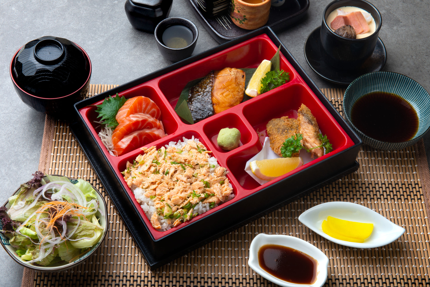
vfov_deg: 19.5
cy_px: 144
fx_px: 836
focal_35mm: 70
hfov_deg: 28.8
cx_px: 215
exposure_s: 1/200
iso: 200
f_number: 20
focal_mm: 70
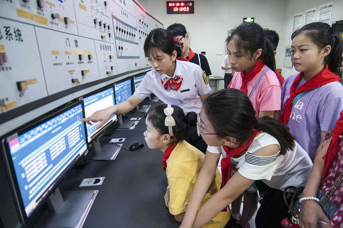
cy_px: 114
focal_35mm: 18
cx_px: 172
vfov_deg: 67.2
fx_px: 171
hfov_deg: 90.1
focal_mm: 12
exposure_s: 1/30
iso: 1000
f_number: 4
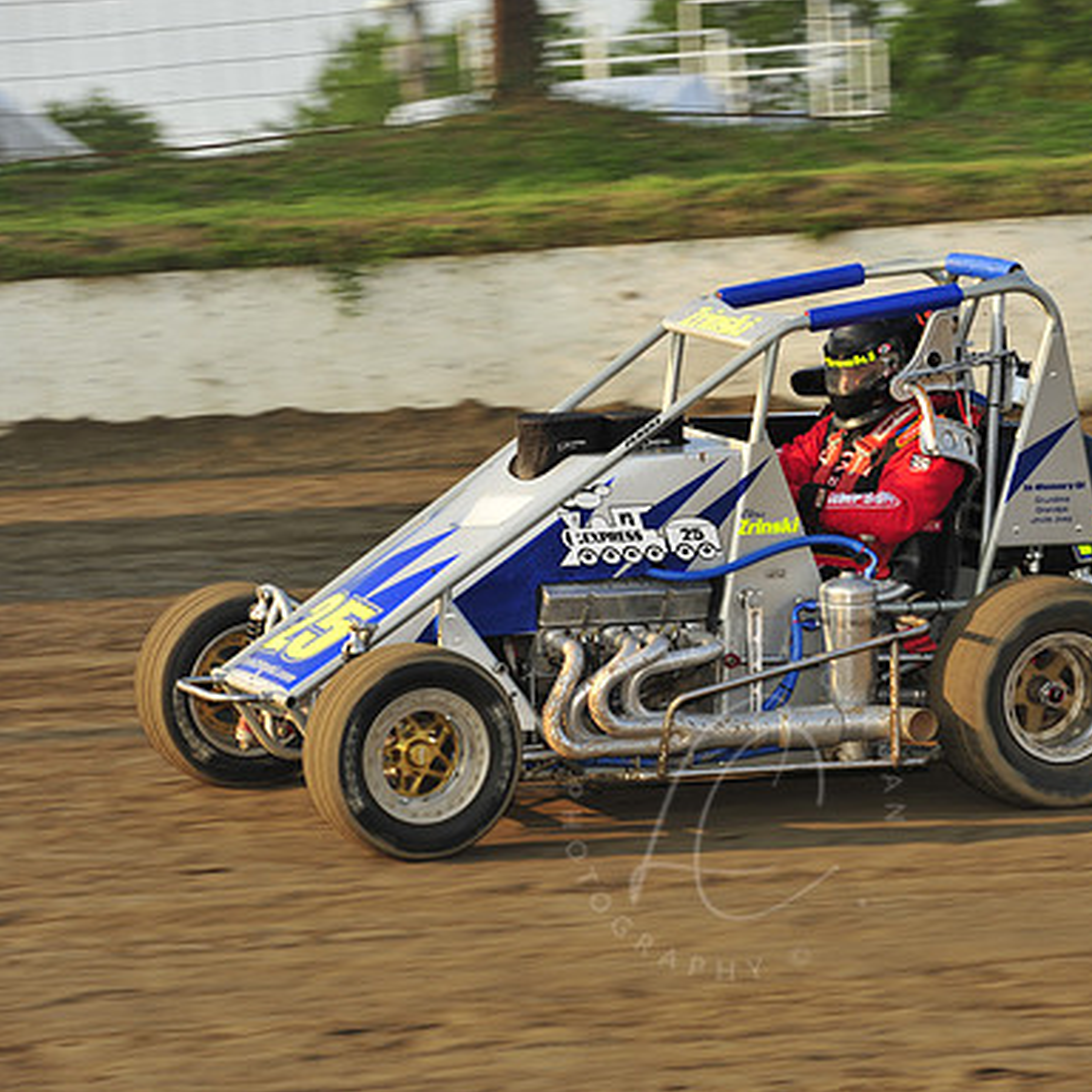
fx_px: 7102
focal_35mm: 199
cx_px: 731
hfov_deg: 8.8
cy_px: 546
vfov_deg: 8.8
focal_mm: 155
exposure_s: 1/320
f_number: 9
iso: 400
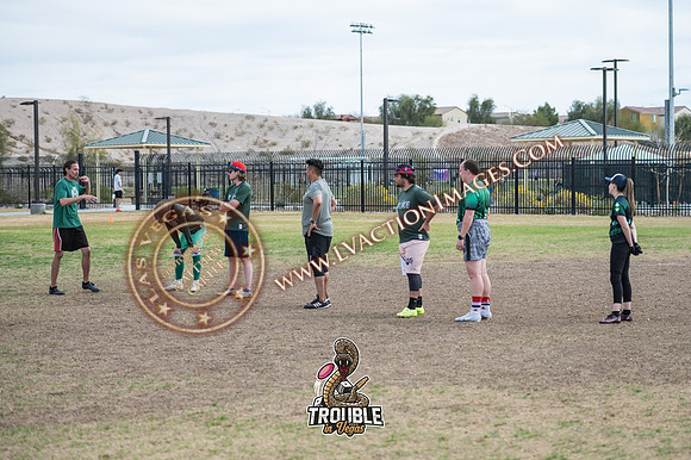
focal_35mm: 84
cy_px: 254
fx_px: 1616
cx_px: 385
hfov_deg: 24.1
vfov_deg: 16.2
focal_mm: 75
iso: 160
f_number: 3.2
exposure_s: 1/2000
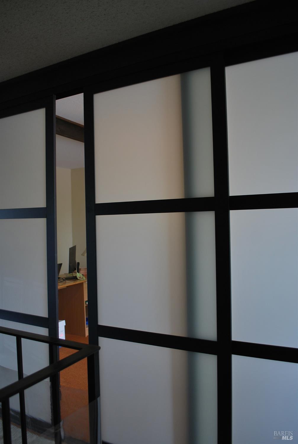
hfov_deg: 48.2
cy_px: 222
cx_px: 149
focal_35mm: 27
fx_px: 333
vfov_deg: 67.3
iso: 220
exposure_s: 1/30
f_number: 3.5
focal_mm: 18
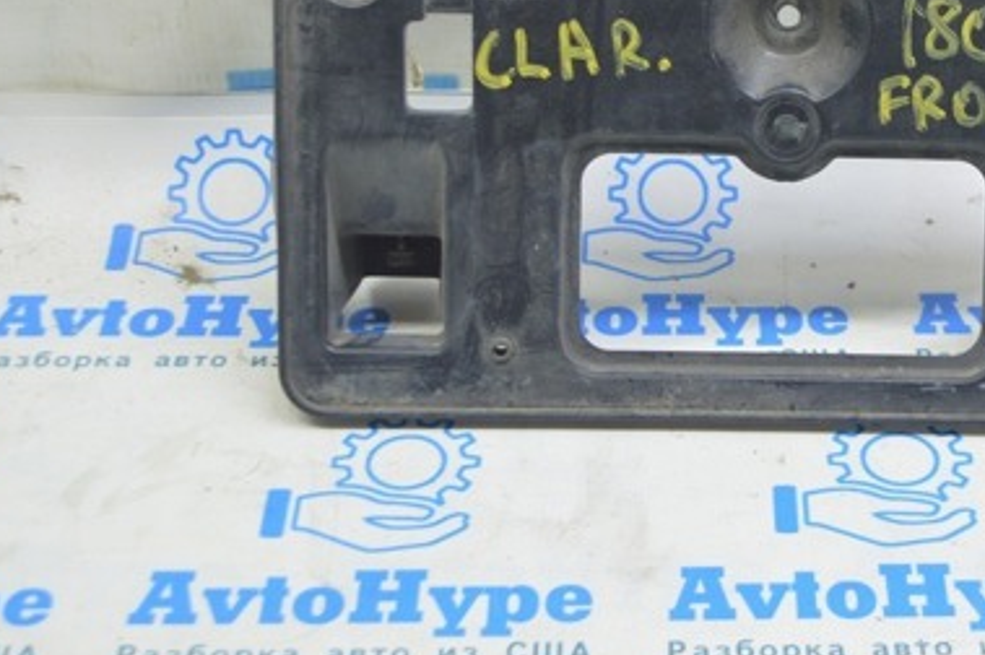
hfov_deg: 24.6
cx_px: 798
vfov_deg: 16.7
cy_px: 162
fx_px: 2214
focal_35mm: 81
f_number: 5.6
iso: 400
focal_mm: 32
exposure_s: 1/15
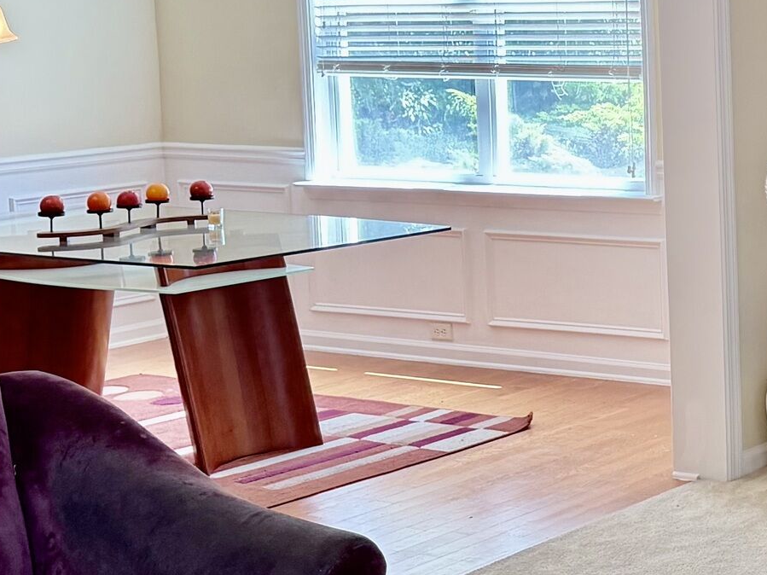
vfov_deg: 17.9
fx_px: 1817
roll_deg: +1.1
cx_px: 1012
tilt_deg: -6.0
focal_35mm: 82
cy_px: 166
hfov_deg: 21.4
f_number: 1.78
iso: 200
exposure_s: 1/120
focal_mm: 6.76
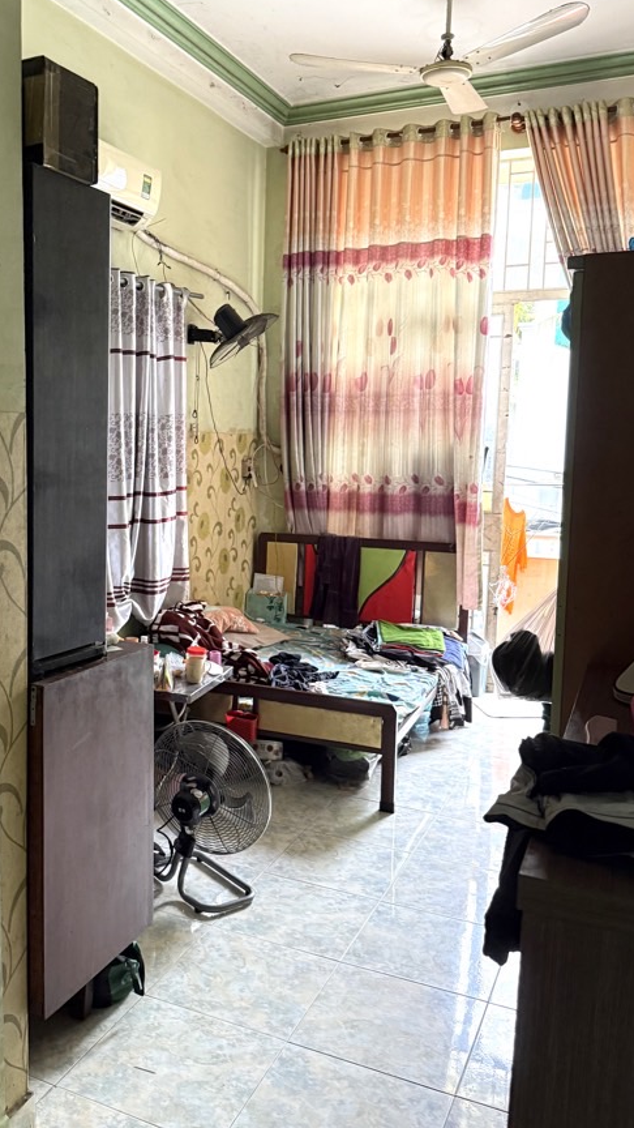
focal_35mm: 31
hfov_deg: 37.1
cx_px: 180
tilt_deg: -7.1
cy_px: 544
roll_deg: -0.9
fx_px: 926
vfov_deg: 62.6
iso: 400
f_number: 1.78
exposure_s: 1/50
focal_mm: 6.76
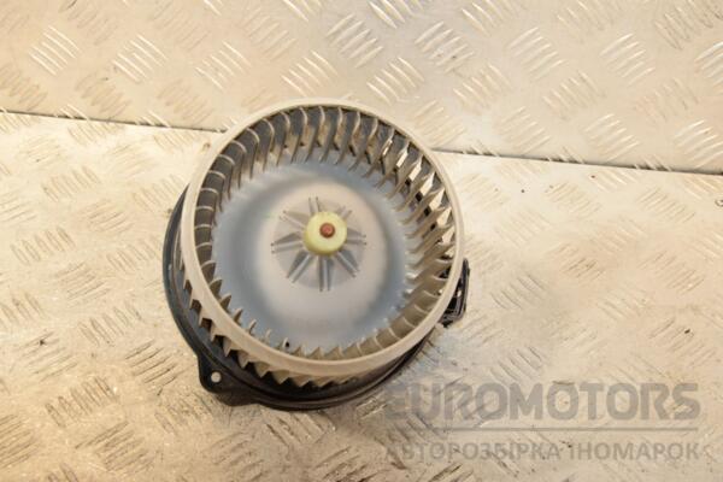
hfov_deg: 35.1
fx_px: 1145
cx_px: 362
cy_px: 241
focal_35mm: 57
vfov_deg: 23.8
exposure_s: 1/200
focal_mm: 38
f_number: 7.1
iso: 1600
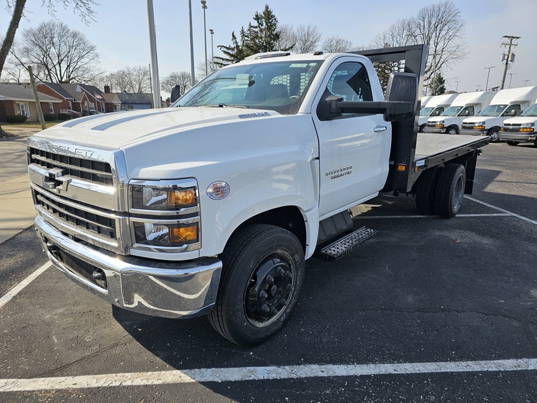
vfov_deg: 58.9
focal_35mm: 23
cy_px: 202
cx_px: 268
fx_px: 357
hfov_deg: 73.9
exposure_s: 1/643
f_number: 1.7
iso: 10
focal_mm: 6.3
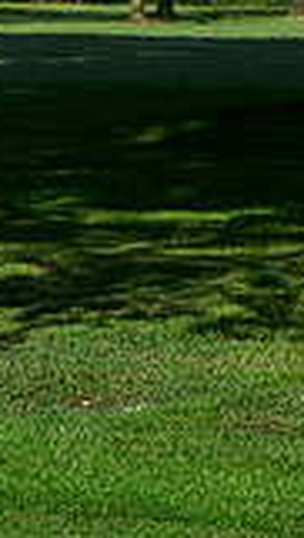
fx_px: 5540
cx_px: -578
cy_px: 179
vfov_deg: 5.6
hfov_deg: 3.1
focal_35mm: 388
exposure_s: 1/1600
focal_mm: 103
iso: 500
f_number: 8
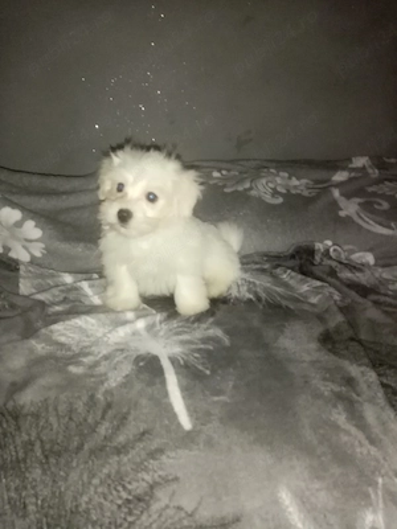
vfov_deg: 67.3
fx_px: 398
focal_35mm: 26
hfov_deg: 53.1
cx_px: 198
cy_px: 264
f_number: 1.8
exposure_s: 1/25
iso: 456
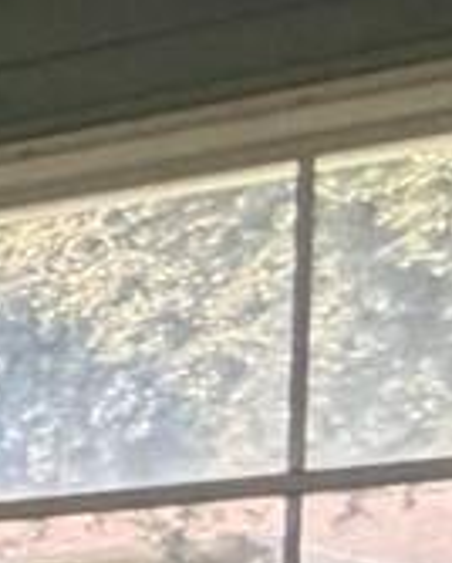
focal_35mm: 131
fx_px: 2187
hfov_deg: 5.6
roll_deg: +3.4
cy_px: 995
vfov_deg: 13.3
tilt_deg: -6.8
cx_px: -2078
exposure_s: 1/117
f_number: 2.2
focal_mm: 2.22
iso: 320
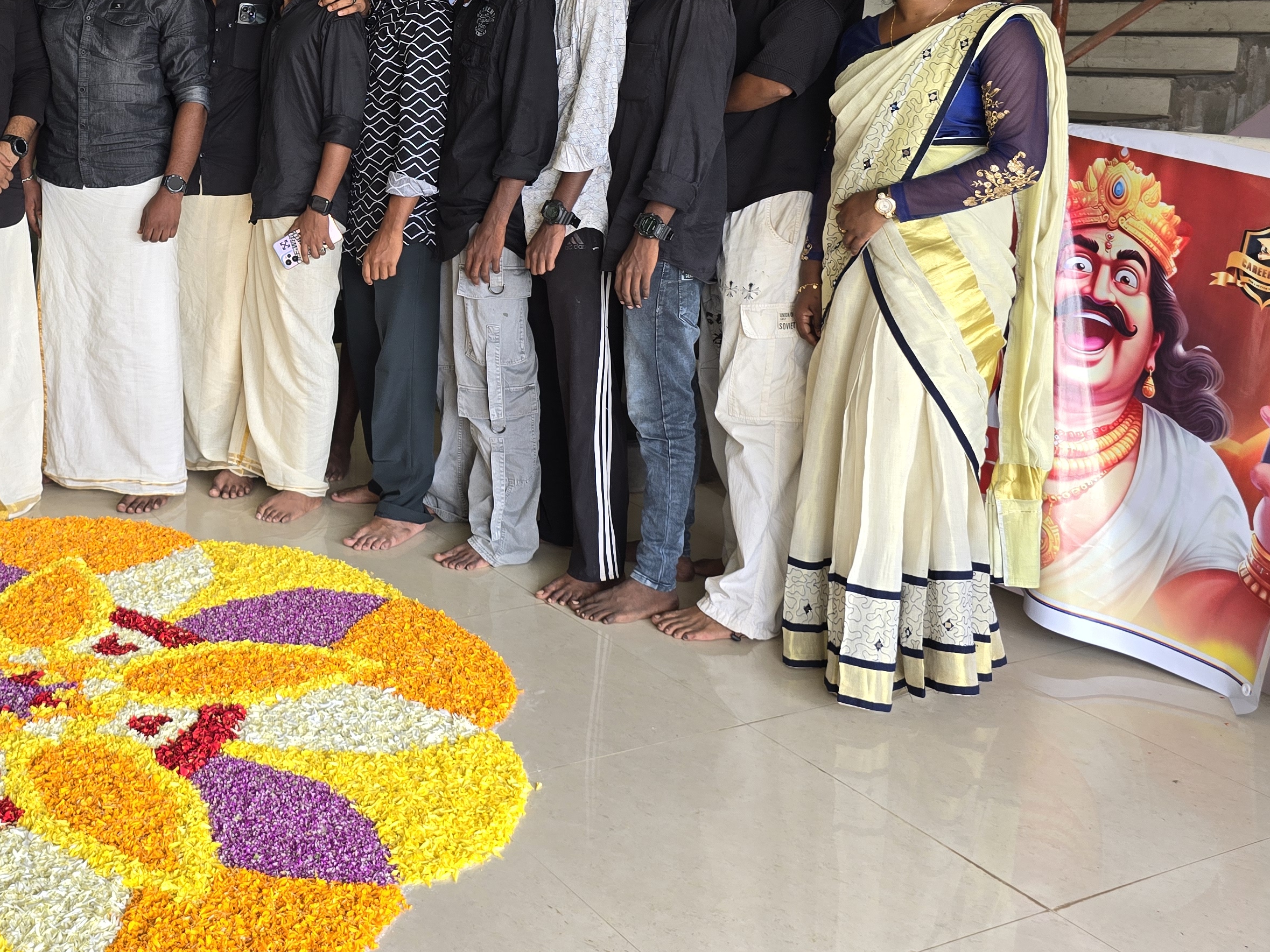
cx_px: 194
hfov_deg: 44.7
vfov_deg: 36.1
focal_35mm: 39
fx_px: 1431
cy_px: 249
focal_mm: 6.3
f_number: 1.7
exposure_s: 1/100
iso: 40
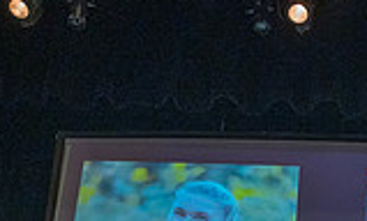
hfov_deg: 22.1
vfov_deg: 12.6
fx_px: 892
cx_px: 397
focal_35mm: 90
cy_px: 429
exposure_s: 1/160
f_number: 2.8
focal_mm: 24
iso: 2500
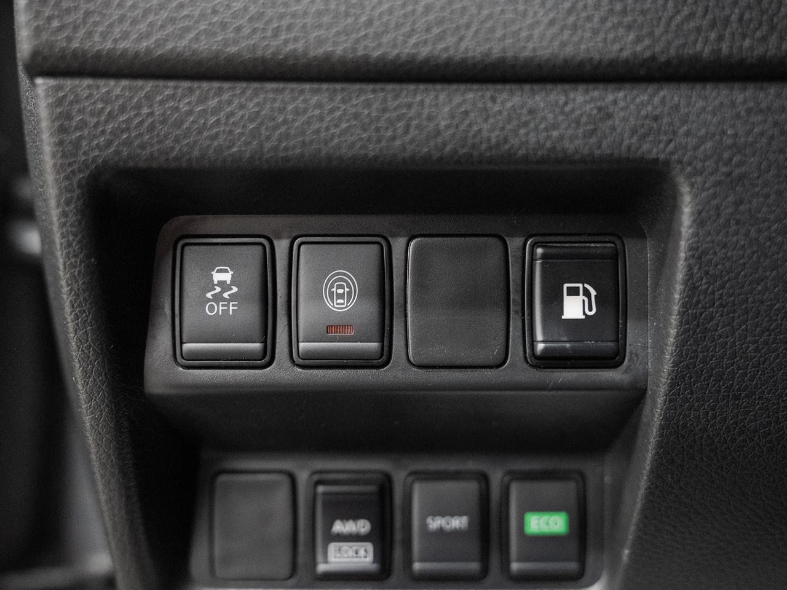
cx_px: 394
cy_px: 302
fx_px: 882
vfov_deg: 37.0
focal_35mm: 39
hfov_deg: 48.1
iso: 1000
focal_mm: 30.5
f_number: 3.5
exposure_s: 1/30
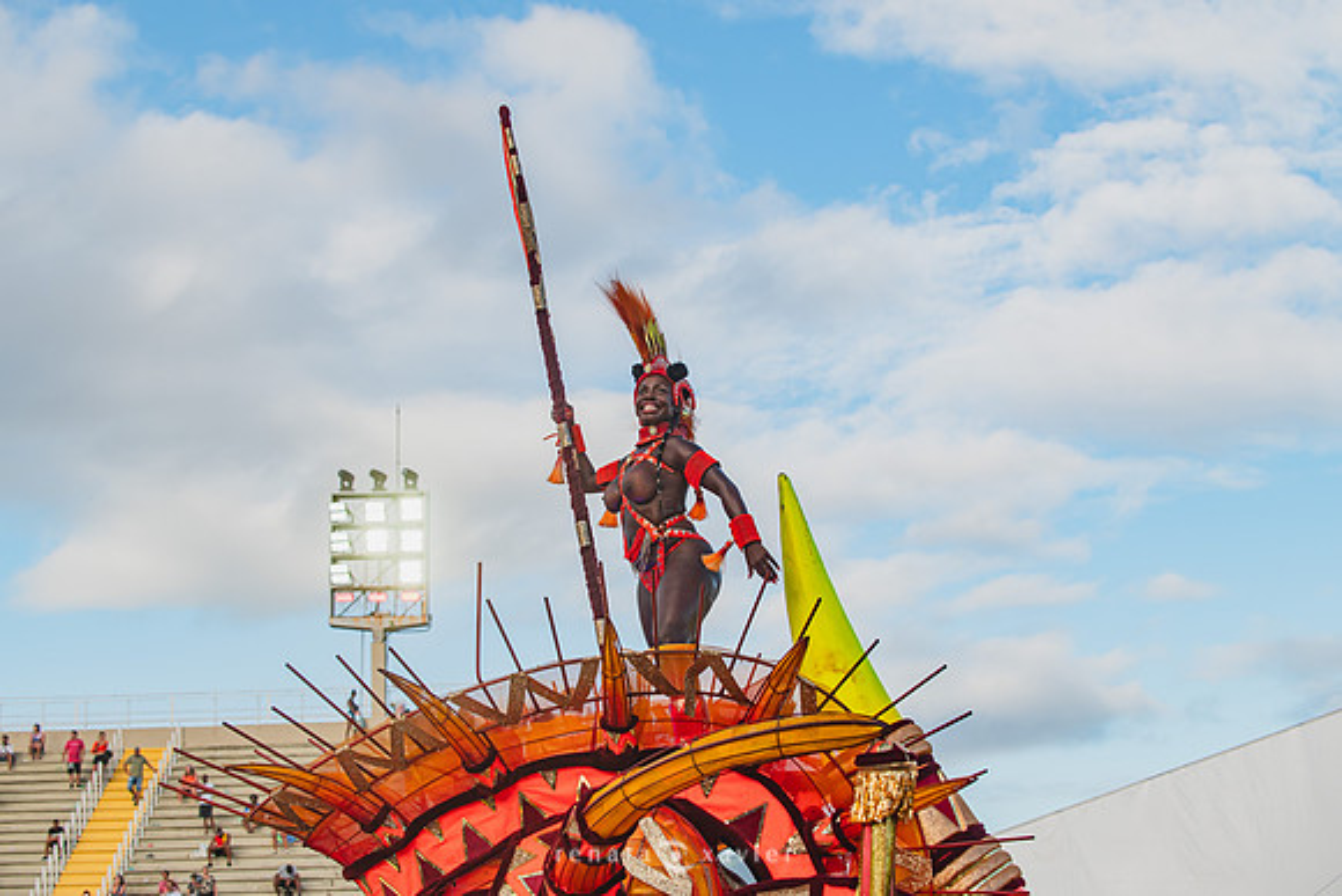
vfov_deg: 19.5
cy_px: 448
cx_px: 671
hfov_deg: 28.8
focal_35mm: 70
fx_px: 2610
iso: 200
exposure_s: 1/1600
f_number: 5.6
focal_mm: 70
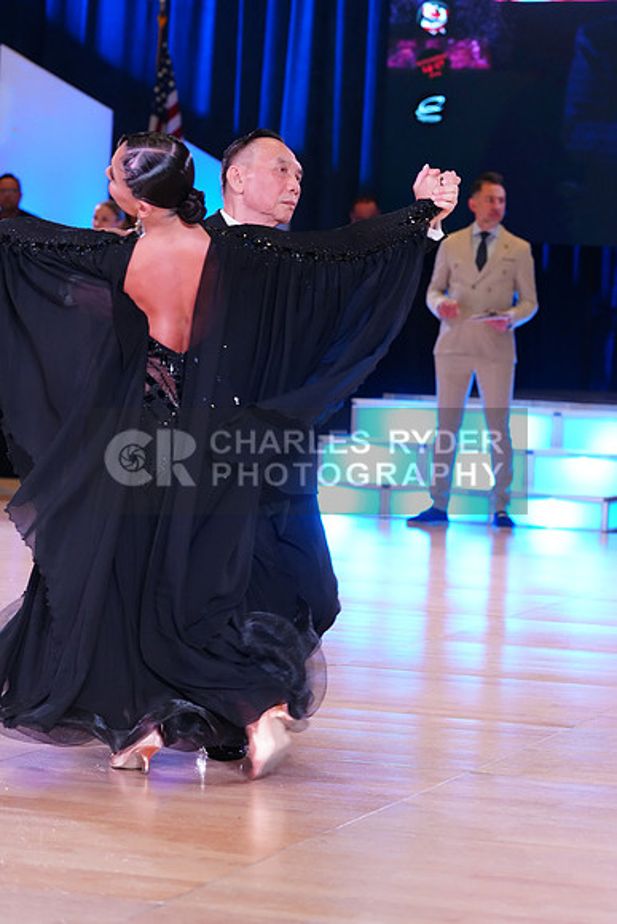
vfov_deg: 17.1
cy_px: 462
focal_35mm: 120
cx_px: 308
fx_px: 3083
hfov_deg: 11.4
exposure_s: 1/250
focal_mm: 120
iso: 3200
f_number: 5
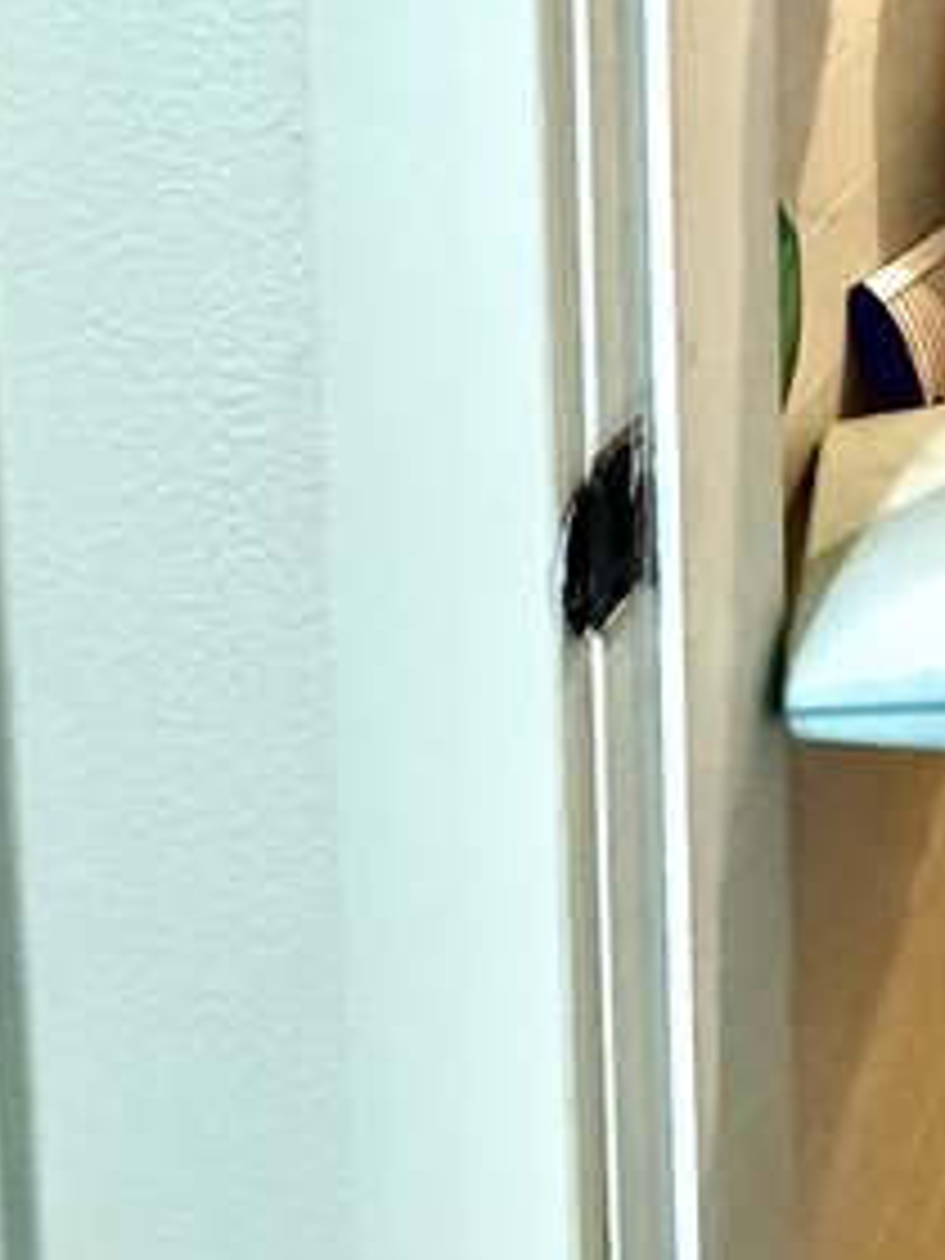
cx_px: 1512
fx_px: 1966
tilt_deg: -5.2
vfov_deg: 28.7
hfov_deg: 21.5
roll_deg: -0.7
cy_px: -396
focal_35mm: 54
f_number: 2.2
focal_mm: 2.22
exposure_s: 1/60
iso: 800
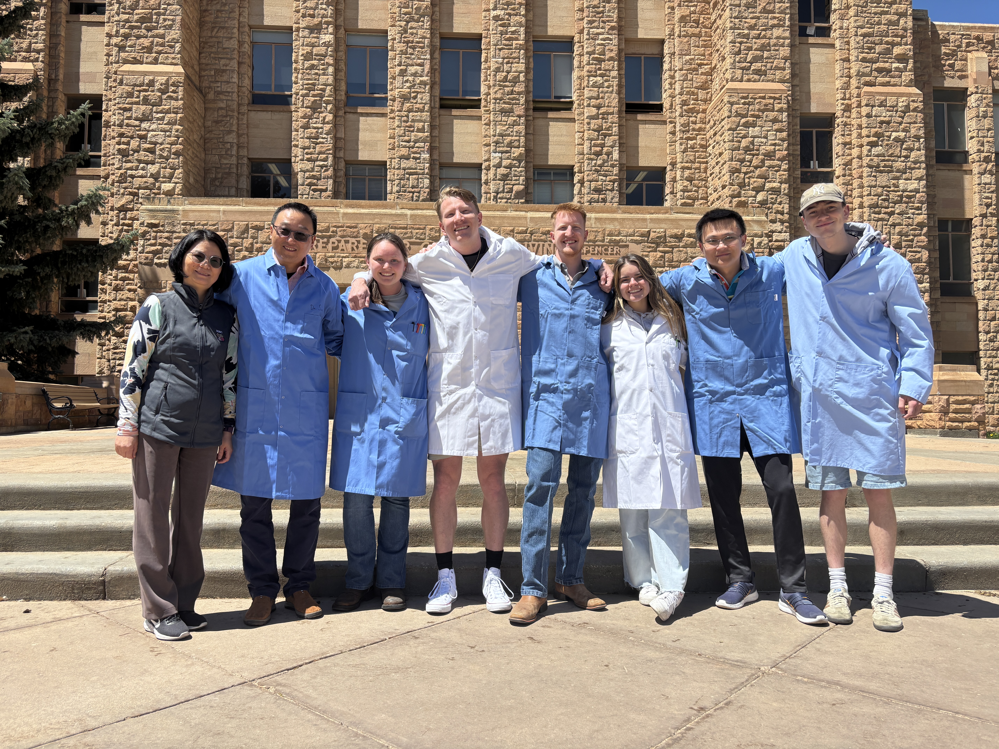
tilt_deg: +2.6
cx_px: 500
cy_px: 374
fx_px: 750
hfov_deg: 67.3
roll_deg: -0.5
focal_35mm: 26
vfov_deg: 53.1
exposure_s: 1/2857
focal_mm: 5.96
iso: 50
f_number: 1.6
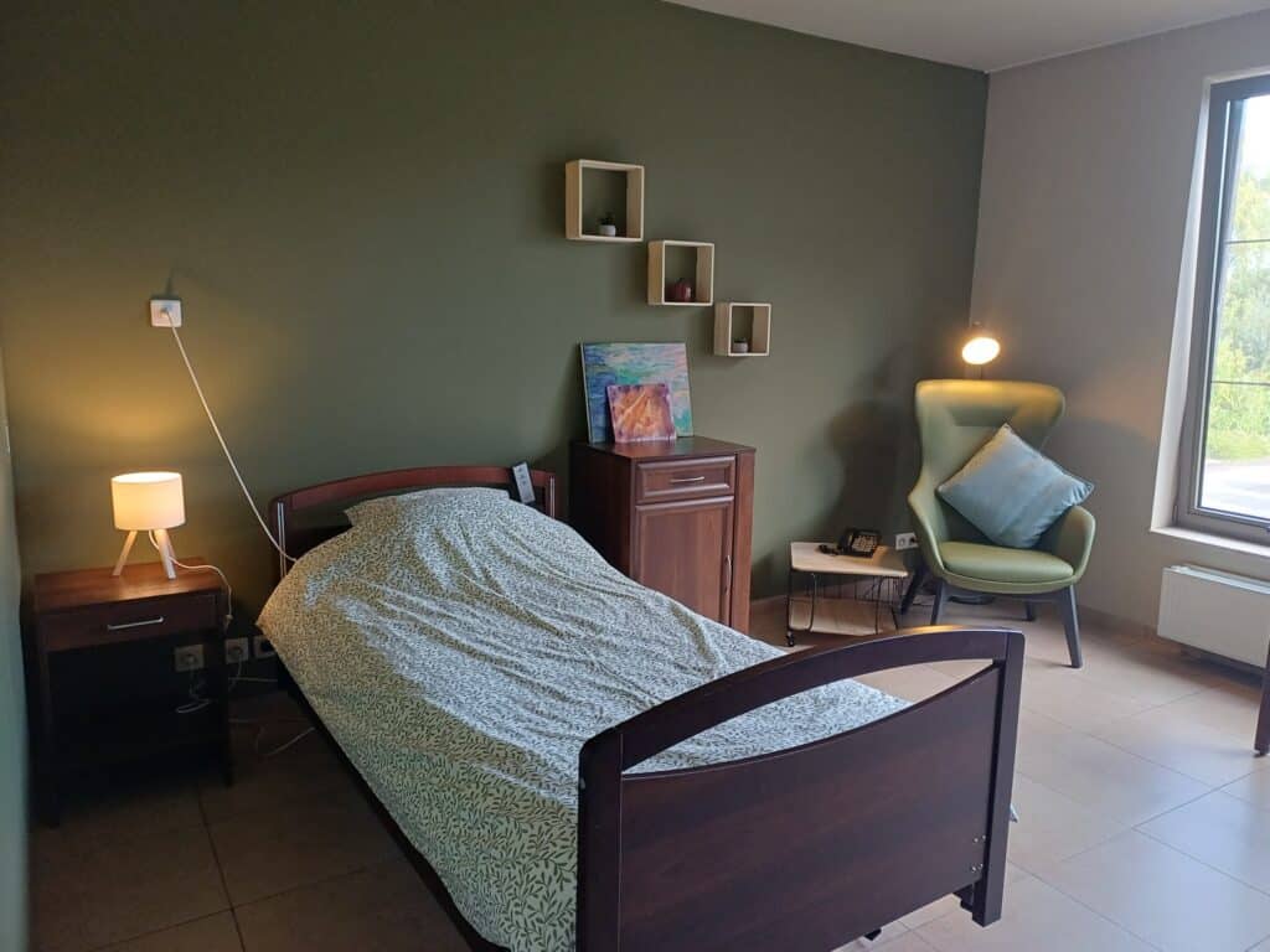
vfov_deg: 54.9
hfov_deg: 69.4
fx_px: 917
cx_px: 635
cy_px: 476
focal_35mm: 25
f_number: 1.8
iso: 200
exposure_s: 1/50
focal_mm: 4.65
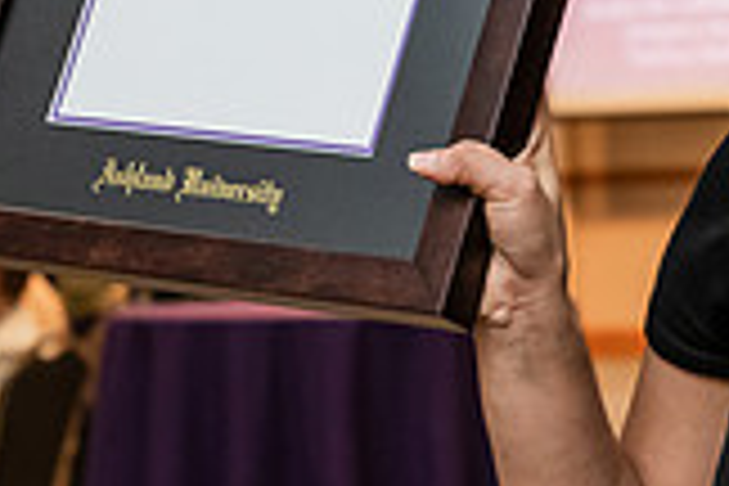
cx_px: 562
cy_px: 173
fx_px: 3483
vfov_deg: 8.0
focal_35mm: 172
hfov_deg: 11.9
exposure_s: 1/160
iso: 2500
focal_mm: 48
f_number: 4
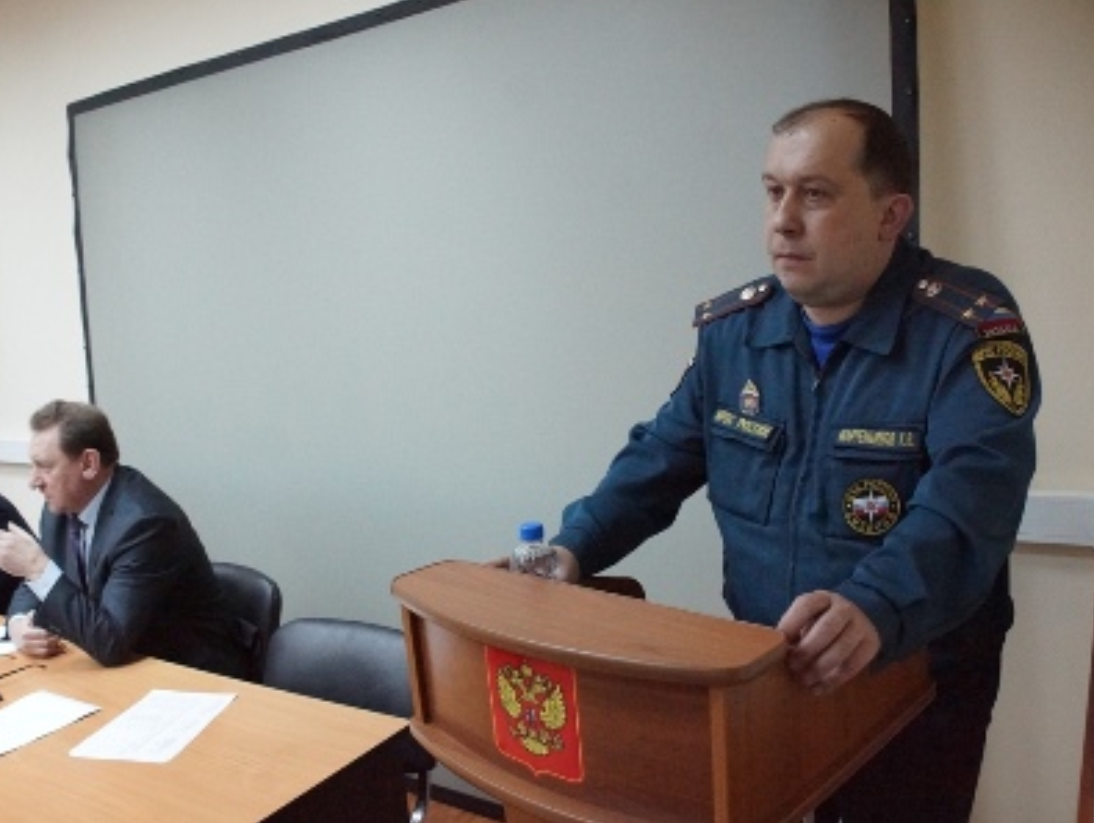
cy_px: 412
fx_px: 2326
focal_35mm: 74
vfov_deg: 20.1
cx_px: 490
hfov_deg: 26.4
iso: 4000
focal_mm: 45
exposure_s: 1/200
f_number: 7.1
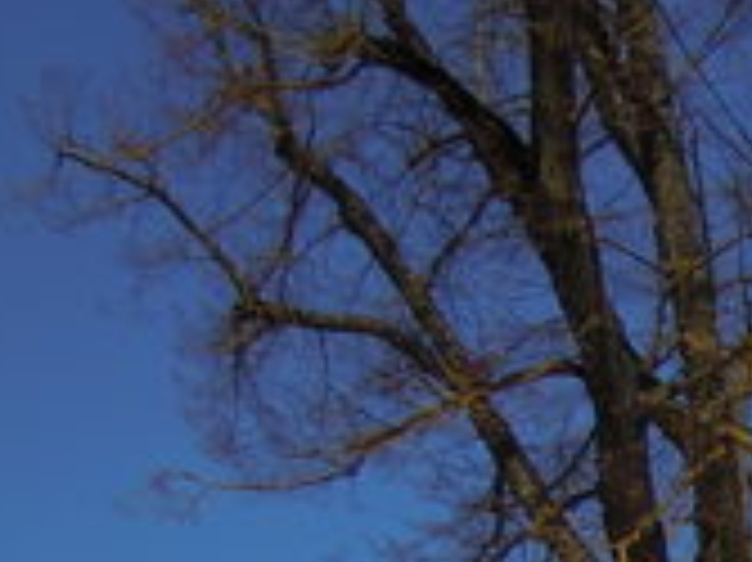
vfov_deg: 11.9
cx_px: 1193
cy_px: 994
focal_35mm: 115
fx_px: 2496
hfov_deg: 15.5
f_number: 7
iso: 100
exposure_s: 1/500
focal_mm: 5.4
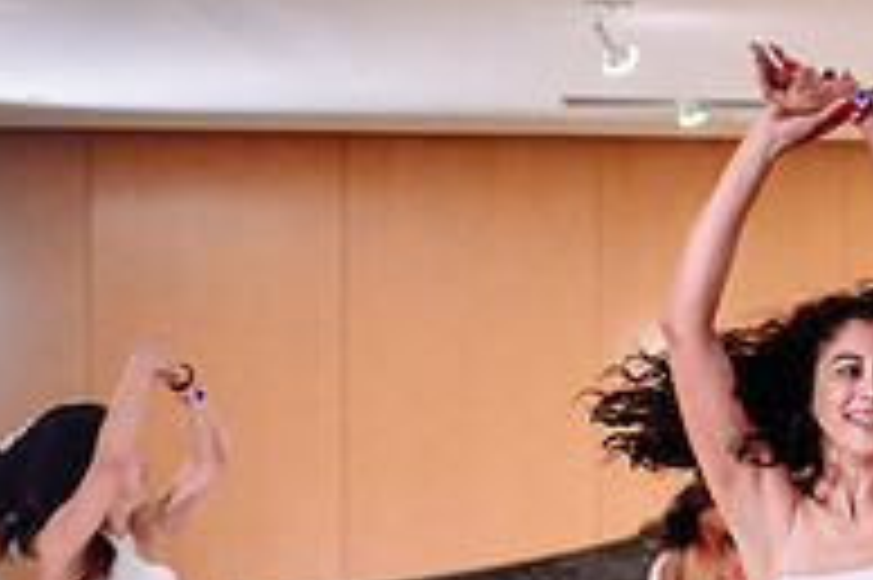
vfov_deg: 10.1
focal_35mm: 131
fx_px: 3174
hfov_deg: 15.2
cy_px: 863
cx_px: 1008
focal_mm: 28
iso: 1250
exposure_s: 1/320
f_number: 2
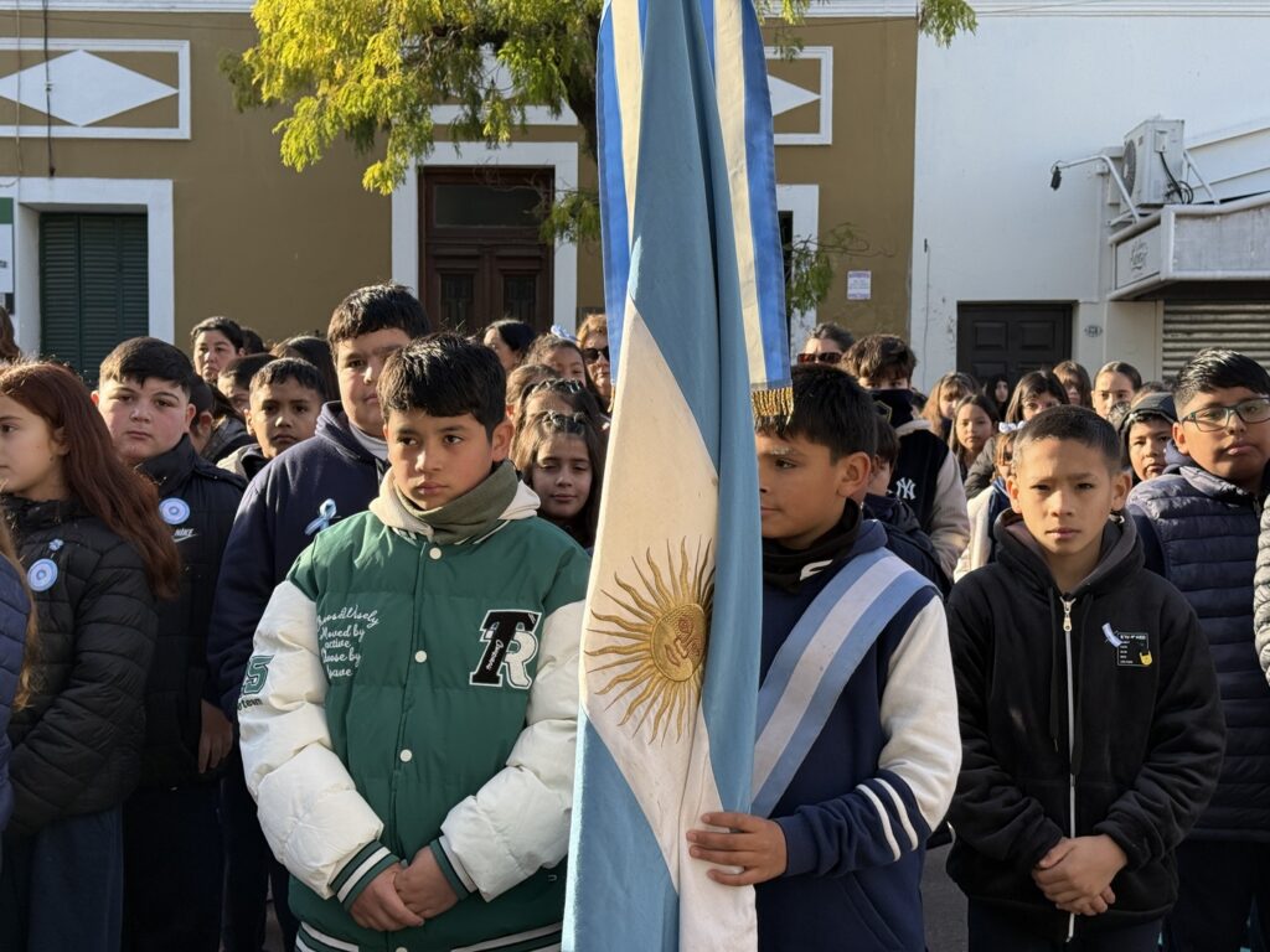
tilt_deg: -1.9
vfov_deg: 30.3
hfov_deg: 39.7
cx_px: 635
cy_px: 476
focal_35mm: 48
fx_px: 1761
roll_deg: -0.4
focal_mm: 6.76
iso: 80
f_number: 1.78
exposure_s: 1/706
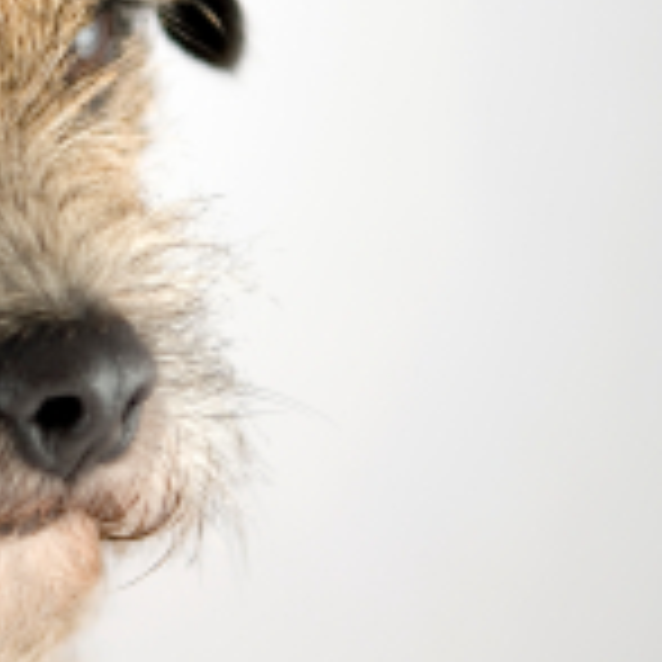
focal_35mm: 202
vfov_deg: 8.6
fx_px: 4375
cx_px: -212
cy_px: 173
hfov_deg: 8.5
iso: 100
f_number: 2.8
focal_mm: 55
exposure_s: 1/60
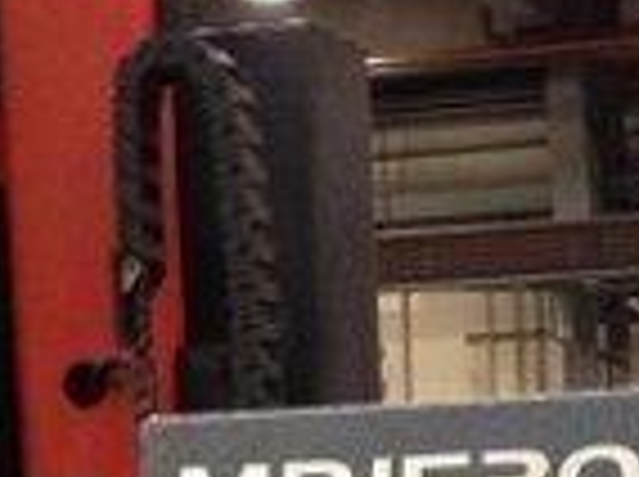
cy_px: 1215
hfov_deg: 10.6
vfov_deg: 7.4
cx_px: 598
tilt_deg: -9.7
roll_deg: +0.6
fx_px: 3428
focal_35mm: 186
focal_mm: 4.12
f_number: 2.4
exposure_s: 1/20
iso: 250
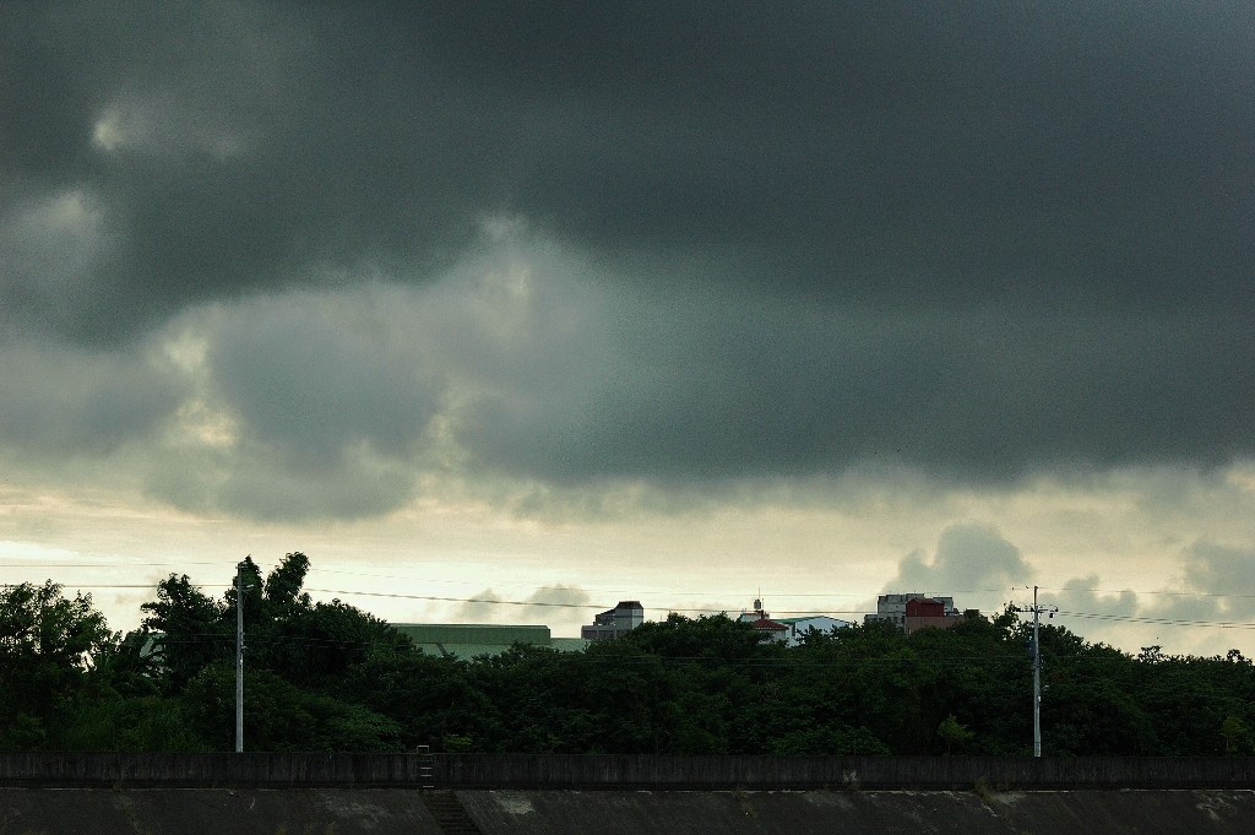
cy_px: 418
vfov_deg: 13.0
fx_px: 3657
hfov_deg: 19.5
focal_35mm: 105
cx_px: 628
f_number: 5.6
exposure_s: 1/500
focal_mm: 70
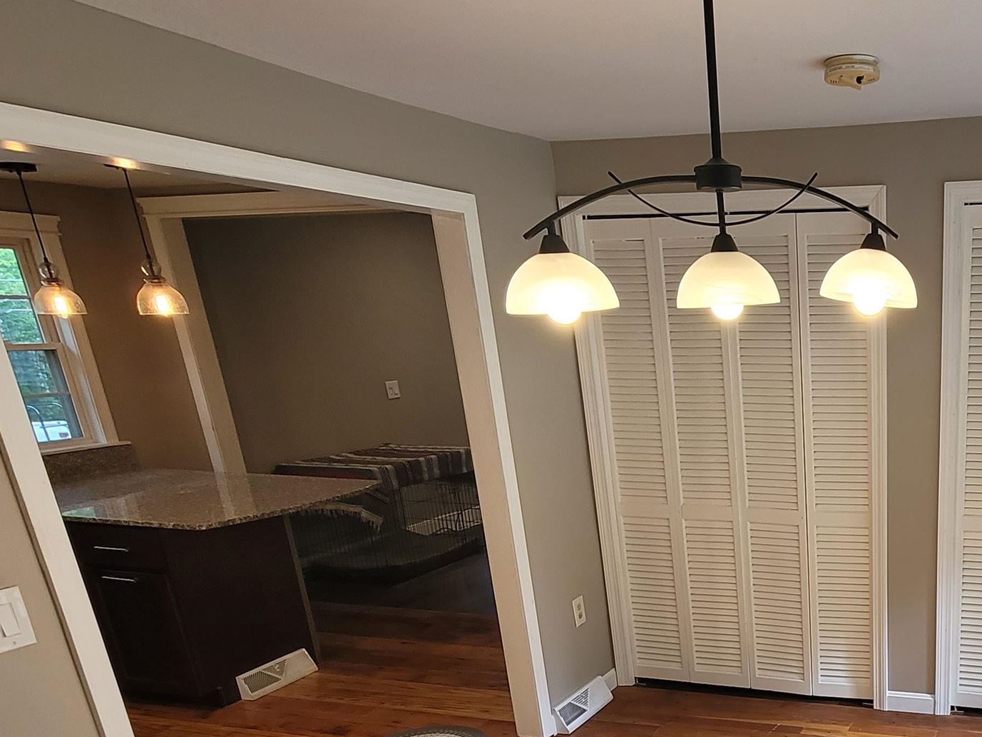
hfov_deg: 54.6
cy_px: 649
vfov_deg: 44.4
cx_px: 862
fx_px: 823
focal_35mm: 29
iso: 125
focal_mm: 2.2
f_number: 2.2
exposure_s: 1/60
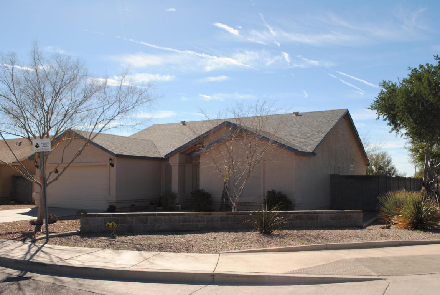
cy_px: 148
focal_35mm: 33
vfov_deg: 40.1
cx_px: 220
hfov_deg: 57.2
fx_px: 404
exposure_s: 1/250
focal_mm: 22
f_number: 8
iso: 100
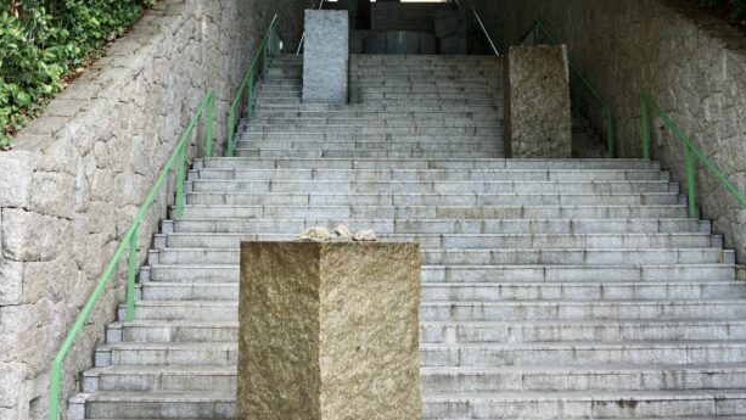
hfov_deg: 48.3
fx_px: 831
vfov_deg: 27.8
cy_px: 85
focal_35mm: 42
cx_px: 387
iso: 250
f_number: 4
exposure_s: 1/160
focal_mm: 16
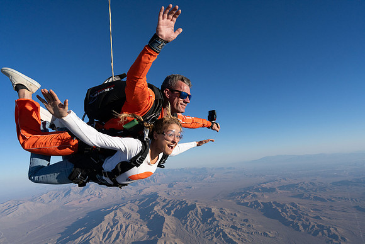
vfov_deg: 53.2
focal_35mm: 24
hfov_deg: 73.7
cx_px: 182
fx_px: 243
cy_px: 122
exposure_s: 1/2000
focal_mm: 24
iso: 800
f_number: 9
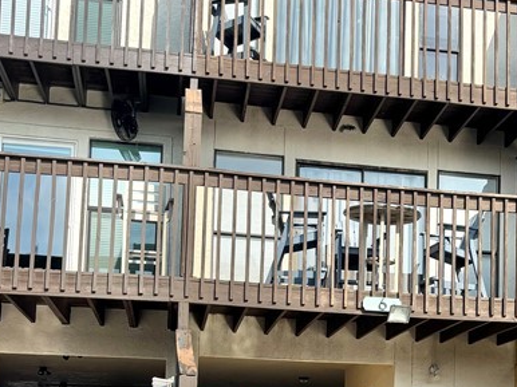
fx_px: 1030
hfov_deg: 27.6
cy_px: 359
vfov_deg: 20.8
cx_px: 411
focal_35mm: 69
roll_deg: -1.9
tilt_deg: +5.9
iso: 50
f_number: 1.6
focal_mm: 5.96
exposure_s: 1/3534
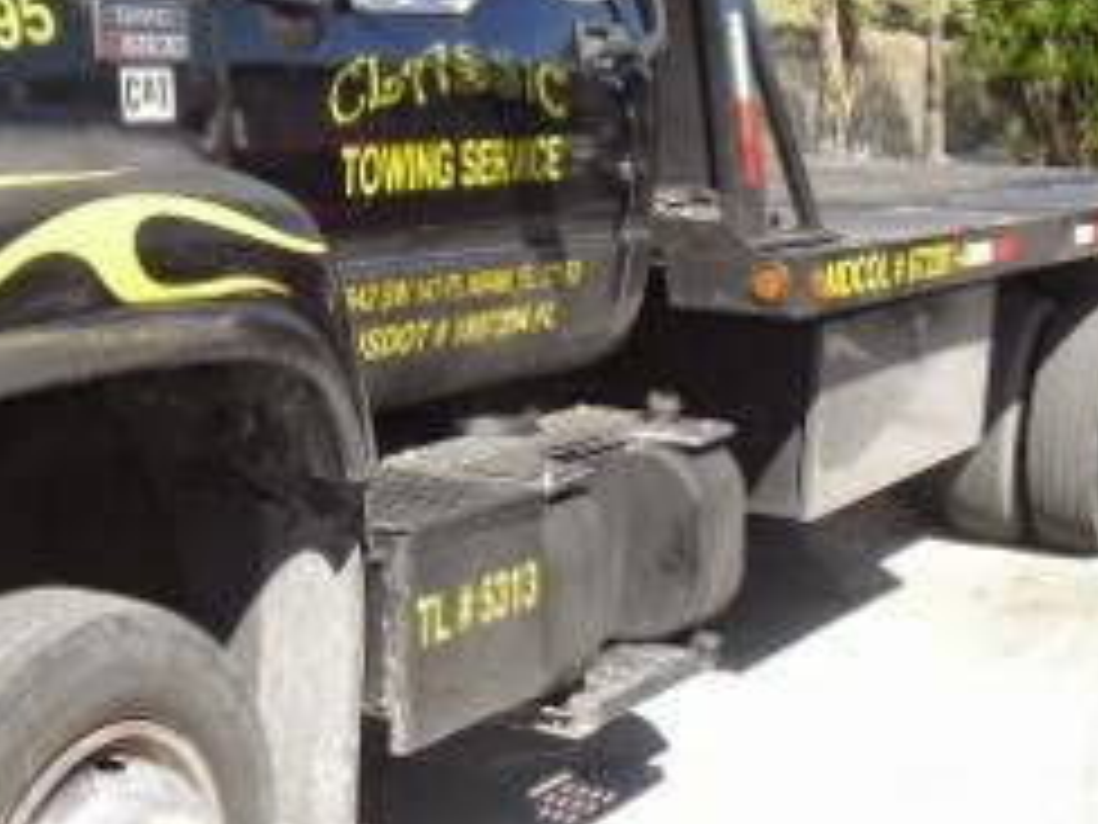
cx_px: 356
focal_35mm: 66
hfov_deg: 29.2
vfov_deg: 22.1
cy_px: 225
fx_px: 2093
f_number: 7.8
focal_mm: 6.3
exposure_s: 1/200
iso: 200
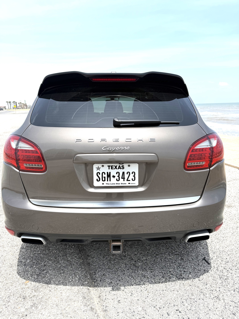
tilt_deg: -11.7
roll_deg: +1.3
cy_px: 160
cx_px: 120
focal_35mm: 24
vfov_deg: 71.6
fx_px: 221
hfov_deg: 56.8
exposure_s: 1/4167
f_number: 1.78
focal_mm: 6.76
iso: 80
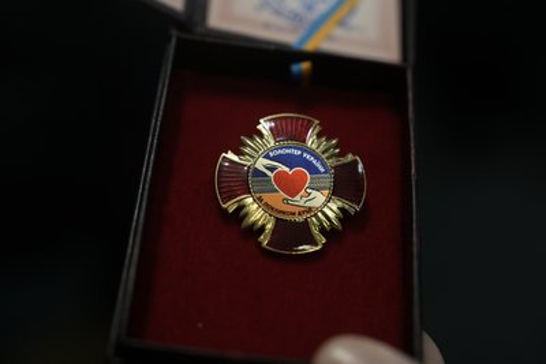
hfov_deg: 31.9
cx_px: 273
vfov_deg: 21.6
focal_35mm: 63
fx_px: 956
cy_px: 182
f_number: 2.8
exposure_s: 1/80
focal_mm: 63
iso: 1600
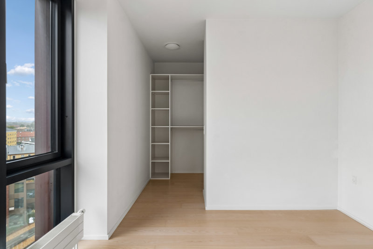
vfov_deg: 56.1
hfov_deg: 77.3
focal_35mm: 22
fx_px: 233
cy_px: 124
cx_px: 186
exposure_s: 1/3.33
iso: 200
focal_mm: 15
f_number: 8
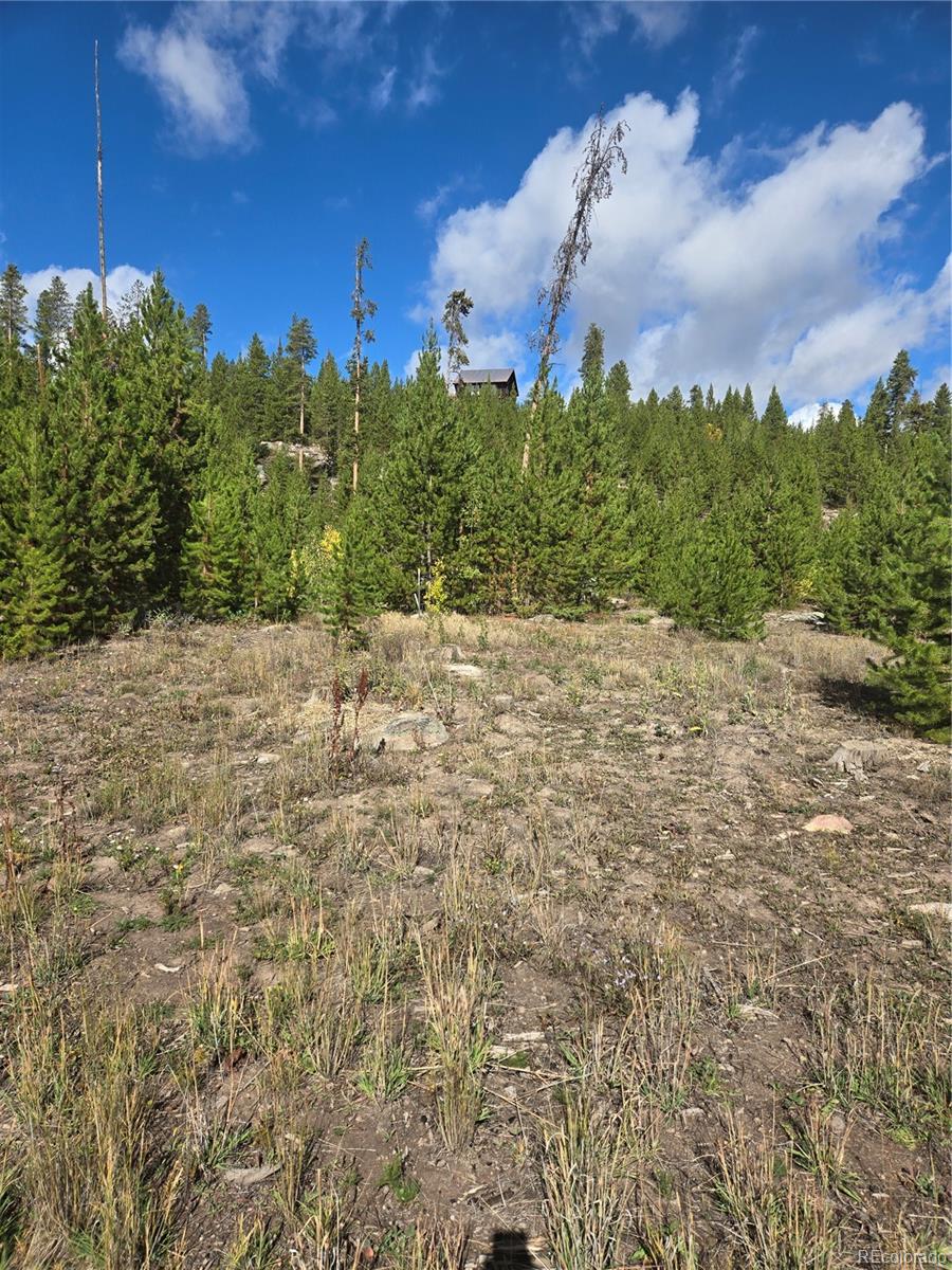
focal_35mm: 23
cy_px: 635
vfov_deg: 73.9
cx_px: 476
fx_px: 843
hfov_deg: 58.9
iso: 25
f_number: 1.8
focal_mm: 5.4
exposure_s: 1/1951
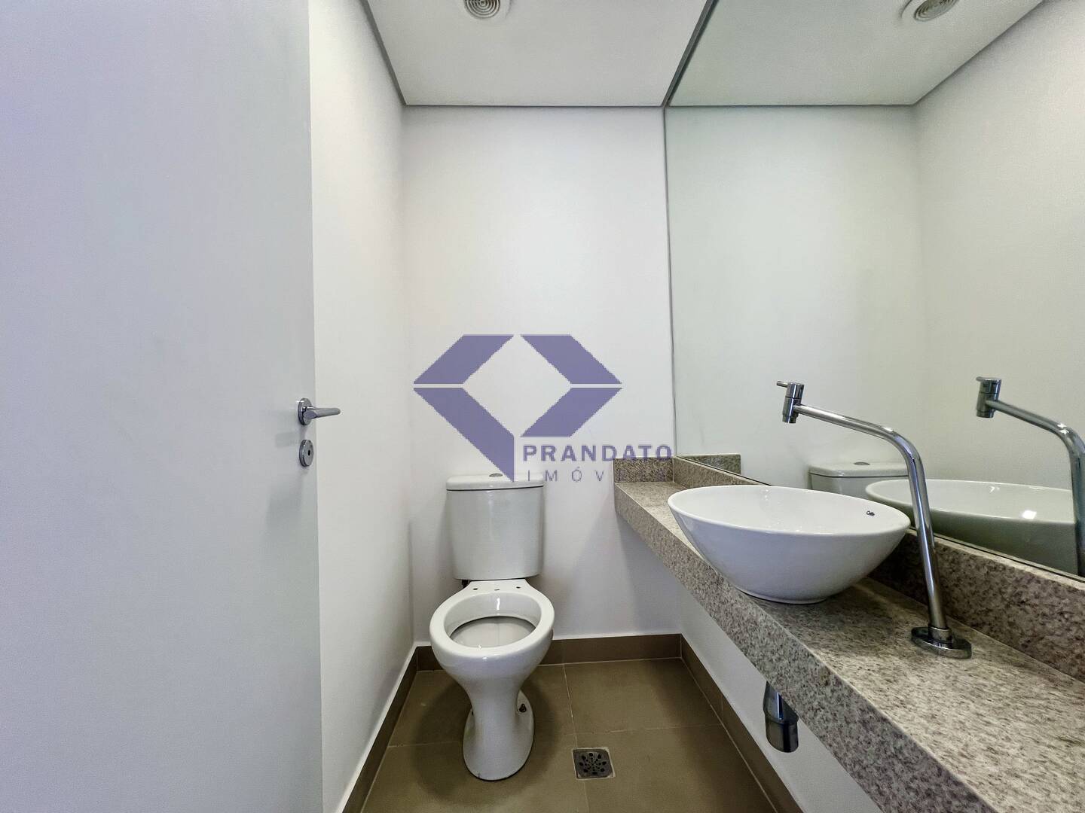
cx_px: 542
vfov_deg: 89.9
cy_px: 406
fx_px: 407
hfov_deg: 106.2
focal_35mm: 13
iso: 50
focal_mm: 1.57
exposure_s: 1/120
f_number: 1.8
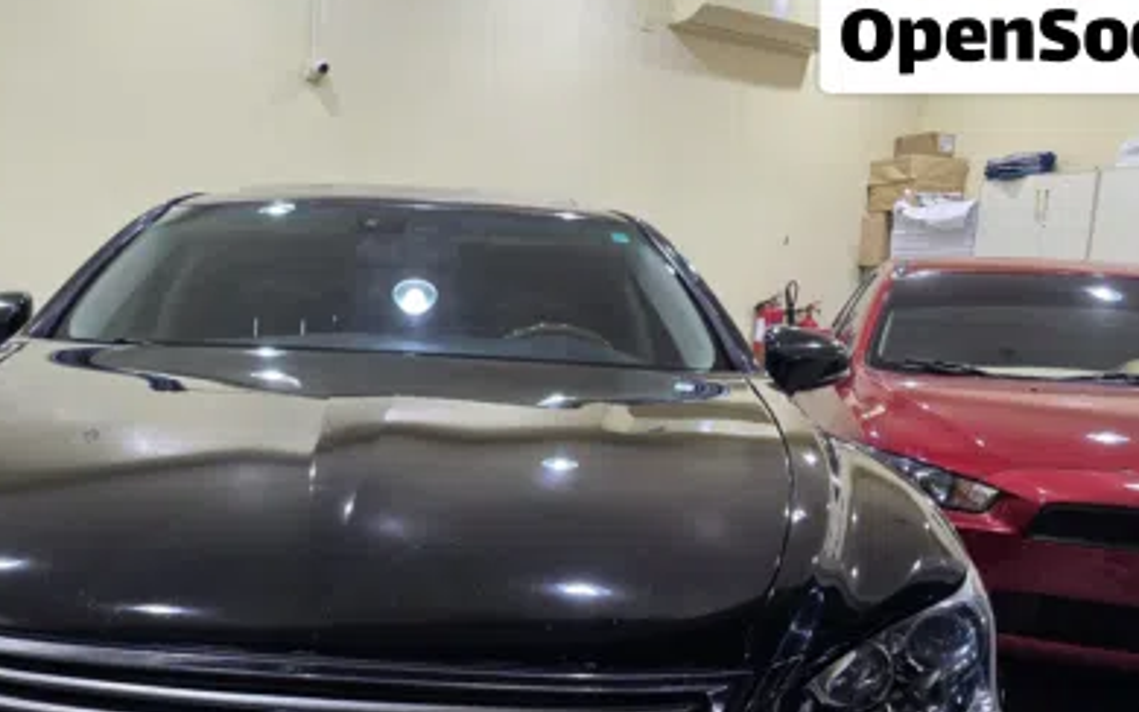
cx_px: 380
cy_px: 514
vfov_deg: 31.6
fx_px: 1242
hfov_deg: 48.4
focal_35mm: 40
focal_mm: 6.3
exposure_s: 1/100
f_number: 1.7
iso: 200
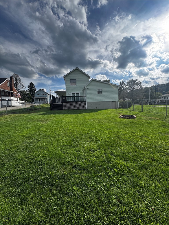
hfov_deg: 85.7
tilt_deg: -4.7
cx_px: 84
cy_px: 112
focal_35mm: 14
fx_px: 91
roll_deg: +2.5
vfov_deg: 102.1
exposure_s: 1/1477
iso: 40
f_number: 2.2
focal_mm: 2.22
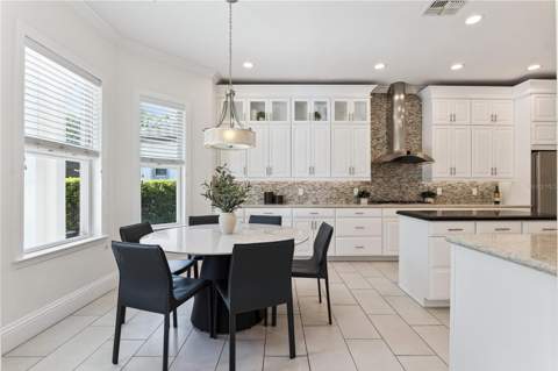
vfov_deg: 73.6
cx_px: 279
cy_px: 186
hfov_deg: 96.8
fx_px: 248
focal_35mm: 16
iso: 800
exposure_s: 1/100
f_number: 10
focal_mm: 16
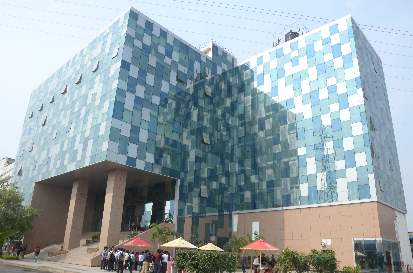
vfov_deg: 47.7
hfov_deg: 67.5
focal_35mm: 27
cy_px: 136
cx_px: 206
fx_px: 309
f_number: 14
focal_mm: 18
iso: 400
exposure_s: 1/200
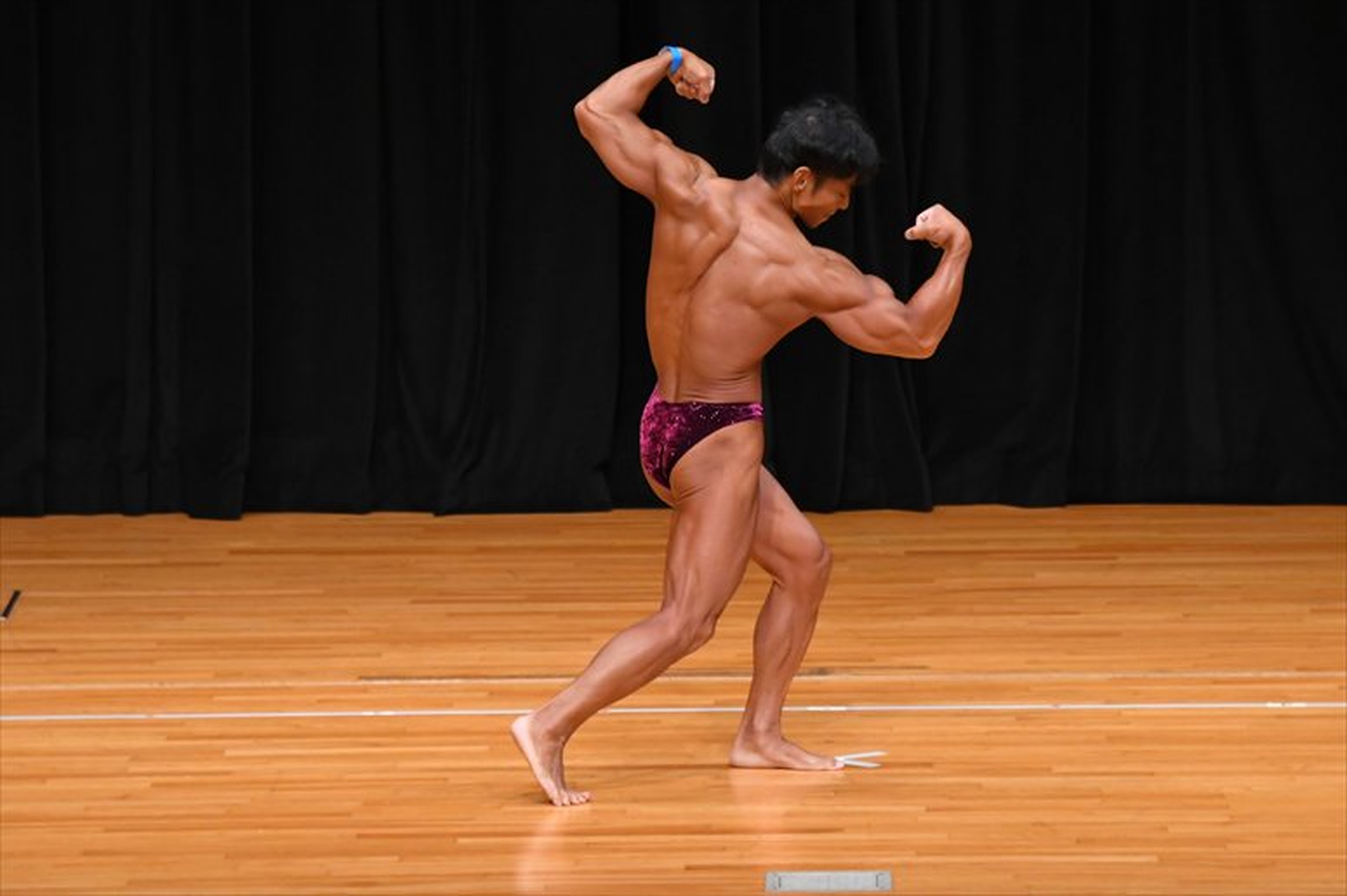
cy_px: 448
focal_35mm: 285
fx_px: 10659
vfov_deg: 4.8
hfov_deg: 7.2
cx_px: 674
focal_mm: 190
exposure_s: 1/400
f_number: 5.6
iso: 3200
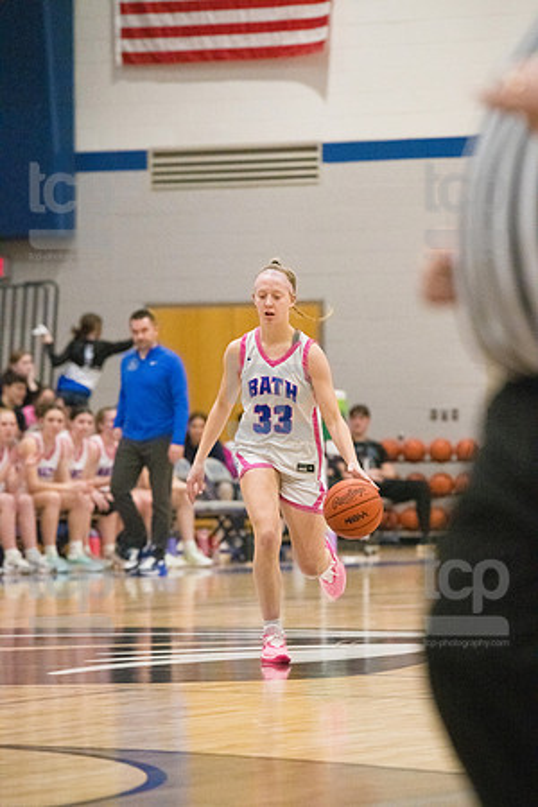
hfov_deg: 6.9
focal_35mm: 200
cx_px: 269
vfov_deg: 10.3
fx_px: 4483
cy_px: 404
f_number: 4.5
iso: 10000
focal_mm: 200
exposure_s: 1/1600
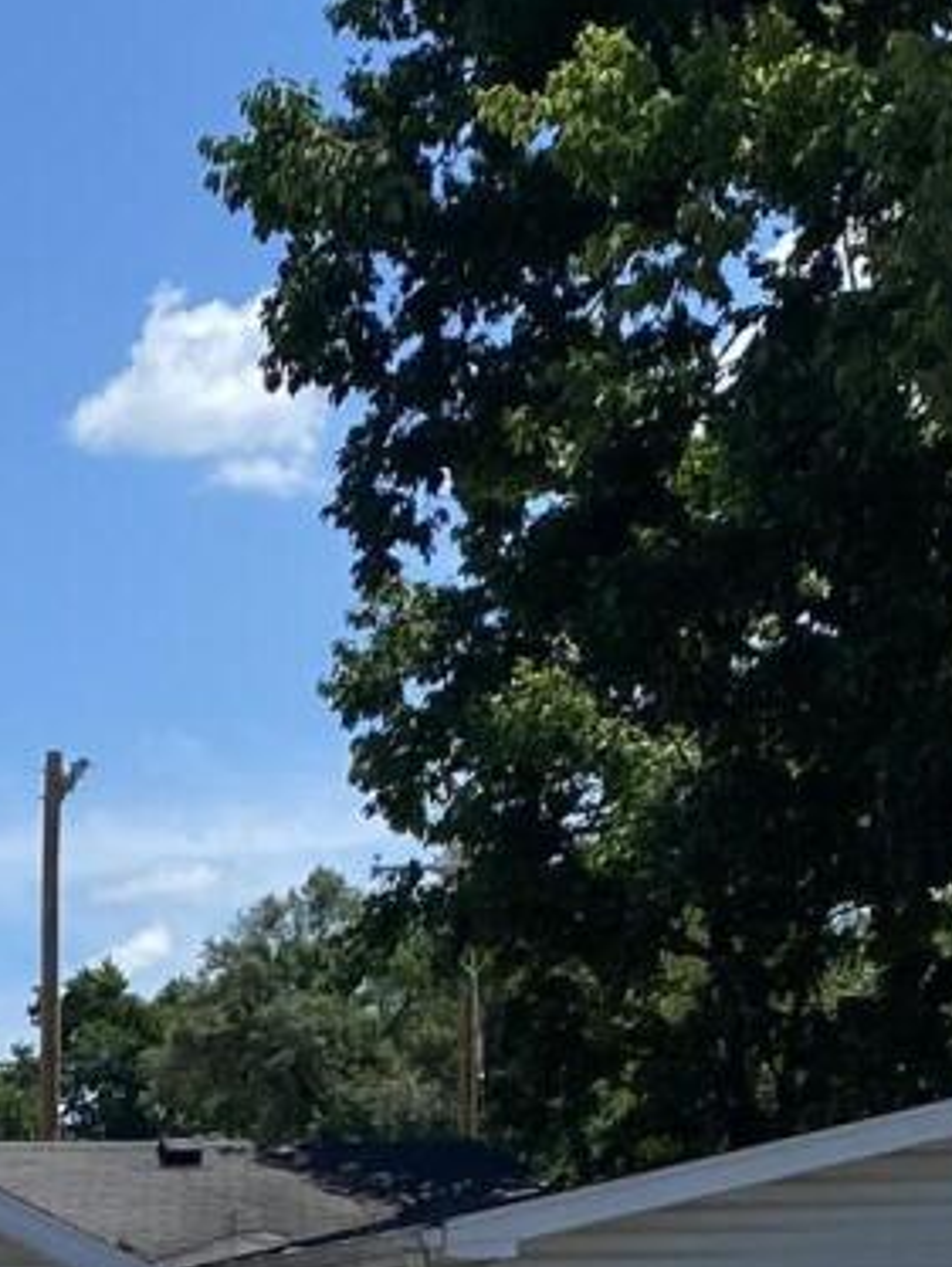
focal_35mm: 139
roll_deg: +0.9
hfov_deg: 10.4
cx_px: -363
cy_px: 2182
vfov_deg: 13.0
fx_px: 5091
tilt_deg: -5.7
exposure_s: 1/3731
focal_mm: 4.25
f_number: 1.8
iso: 32
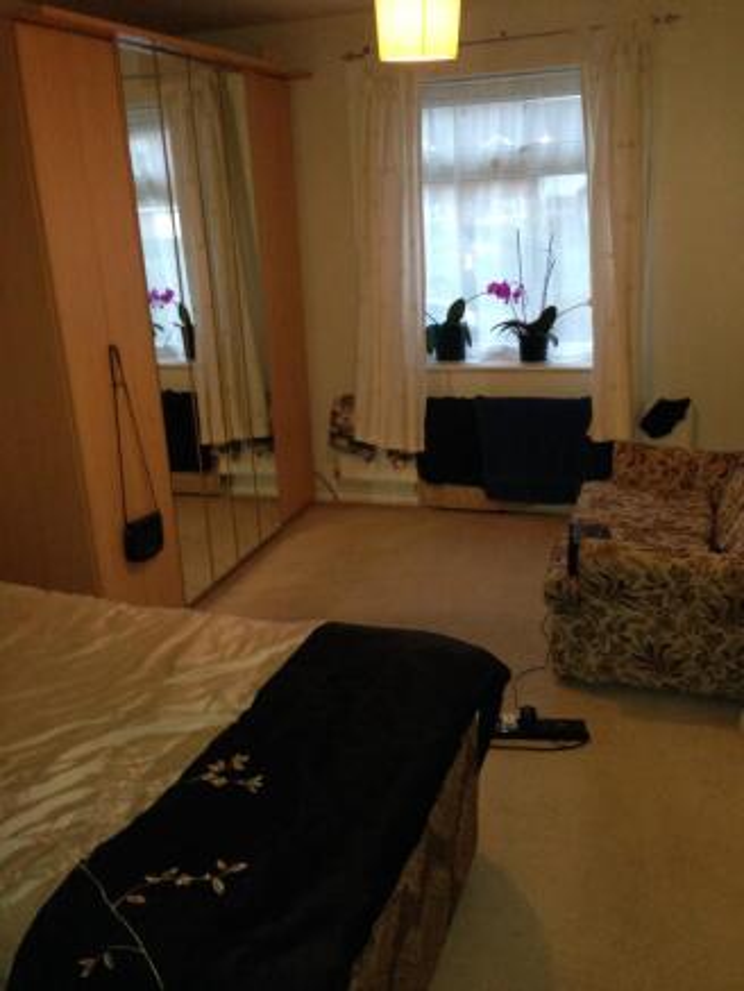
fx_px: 945
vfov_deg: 55.3
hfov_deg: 43.0
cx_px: 372
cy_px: 496
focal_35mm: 33
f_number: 2.4
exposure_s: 1/17
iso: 320
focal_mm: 4.12
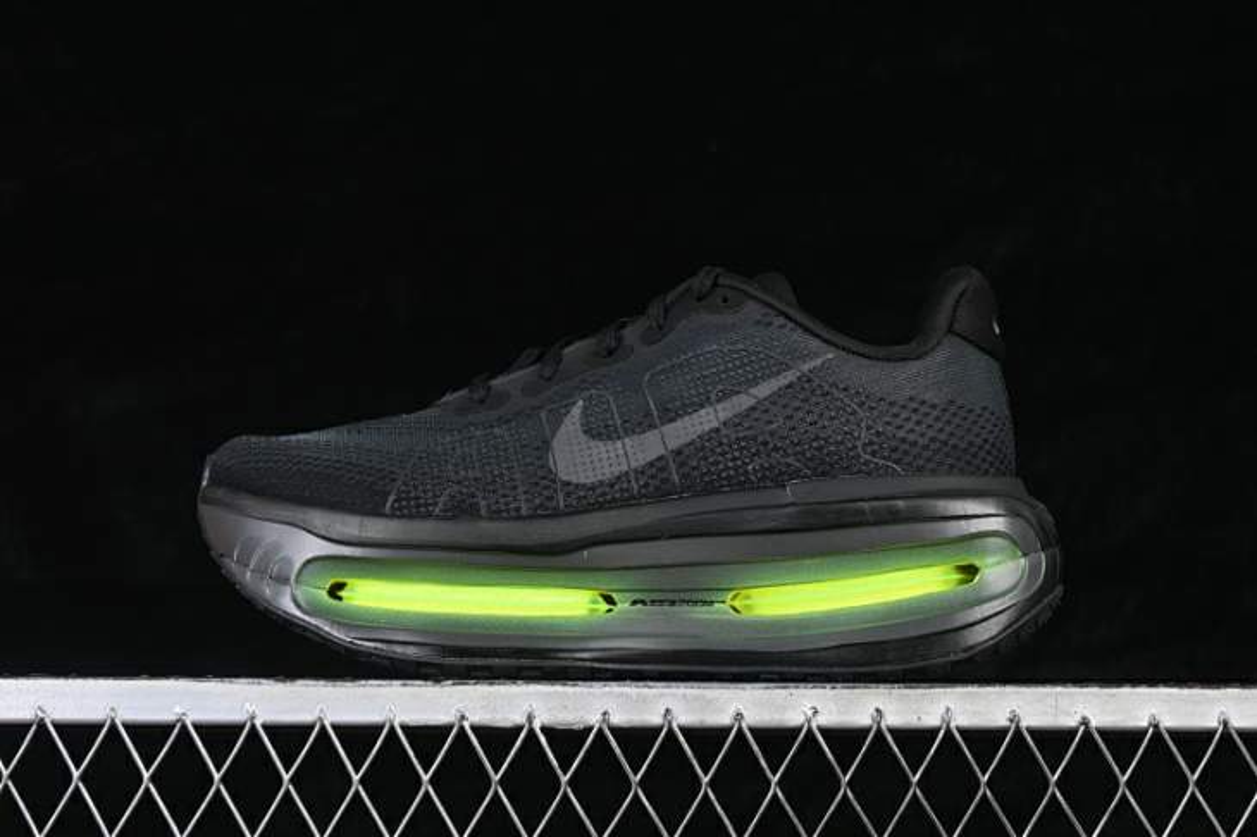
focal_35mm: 75
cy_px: 418
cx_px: 628
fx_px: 2617
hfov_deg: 27.0
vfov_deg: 18.2
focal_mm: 50
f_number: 6.3
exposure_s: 1/60
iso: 160
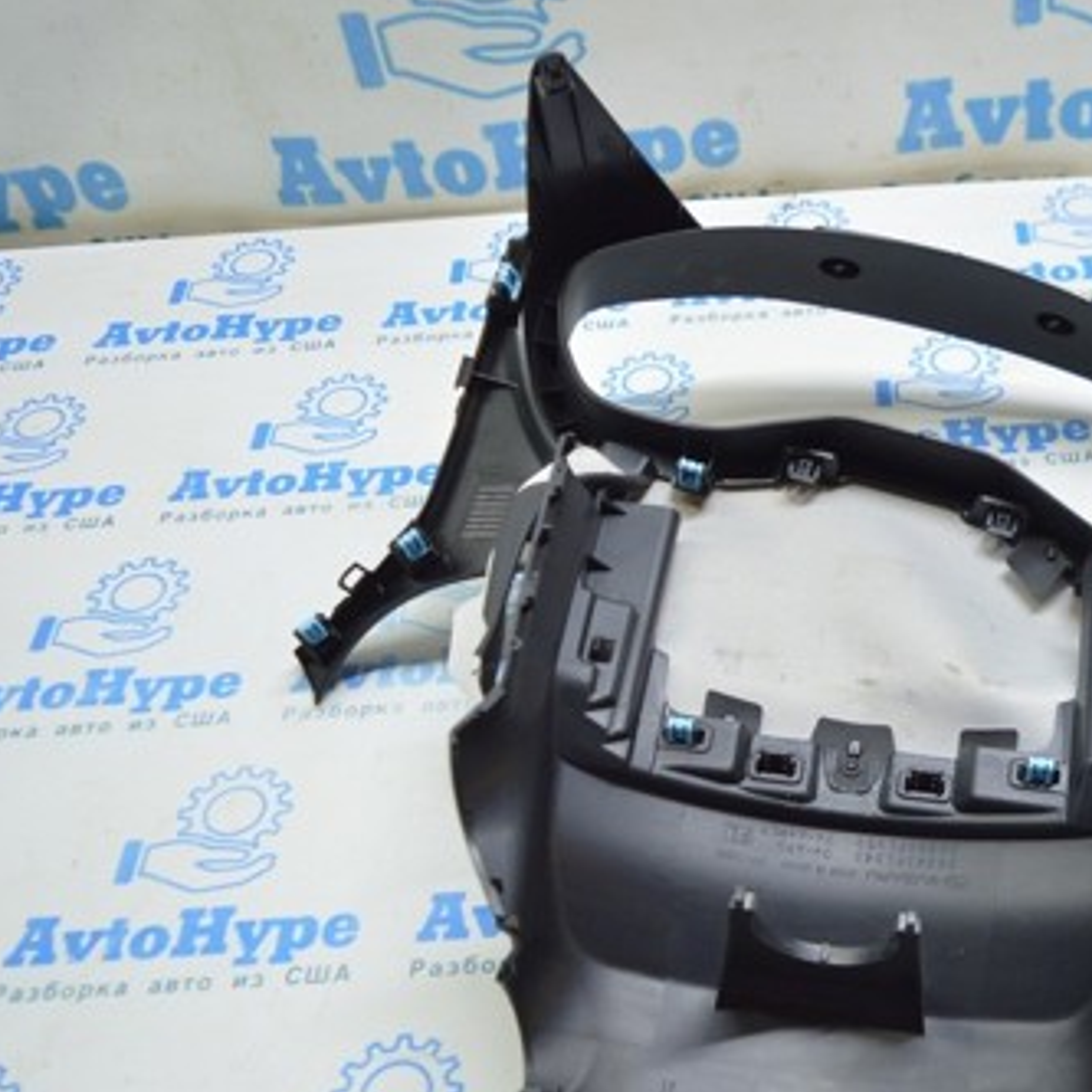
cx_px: 807
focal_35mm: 44
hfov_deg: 37.5
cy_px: 638
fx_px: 1570
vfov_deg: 38.2
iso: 400
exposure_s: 1/50
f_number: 3.5
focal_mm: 18
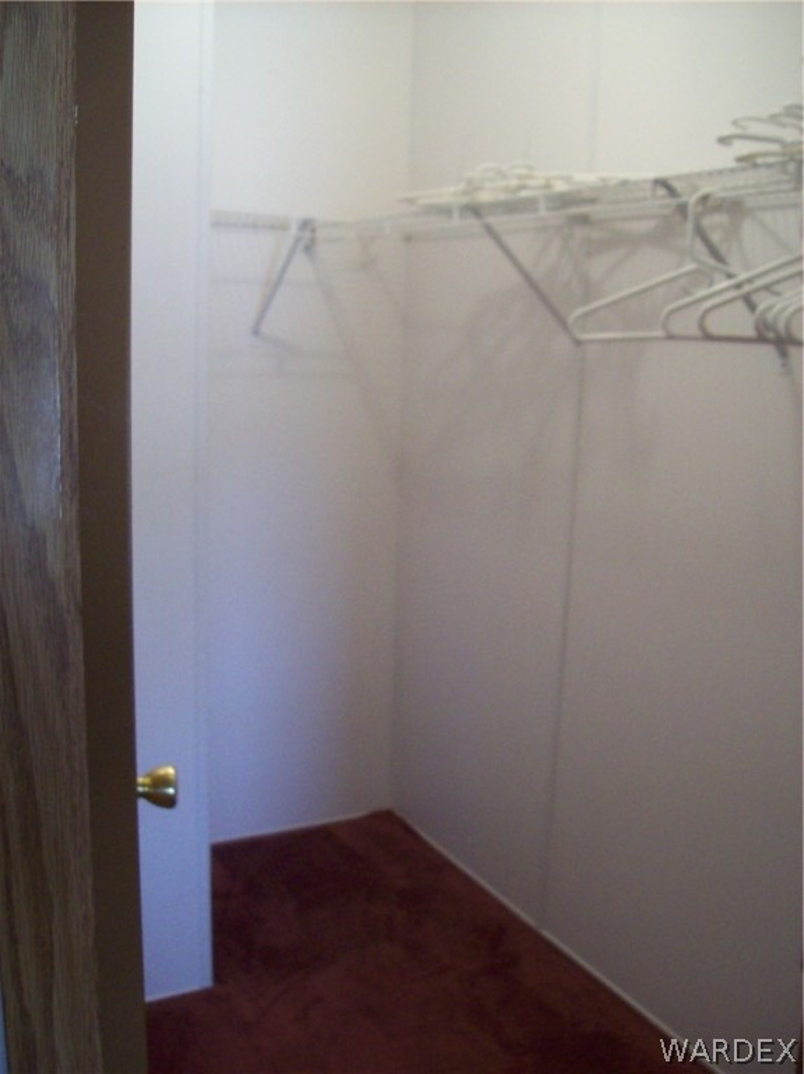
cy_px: 537
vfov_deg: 51.4
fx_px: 1116
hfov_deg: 39.6
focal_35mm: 36
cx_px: 402
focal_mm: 6
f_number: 2.7
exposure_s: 1/24.4
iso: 160
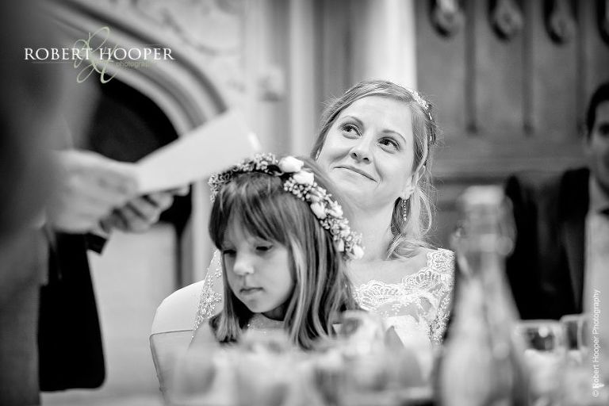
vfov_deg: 10.2
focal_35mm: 135
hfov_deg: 15.2
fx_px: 2284
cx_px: 304
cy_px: 203
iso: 1250
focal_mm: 90
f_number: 2
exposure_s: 1/250
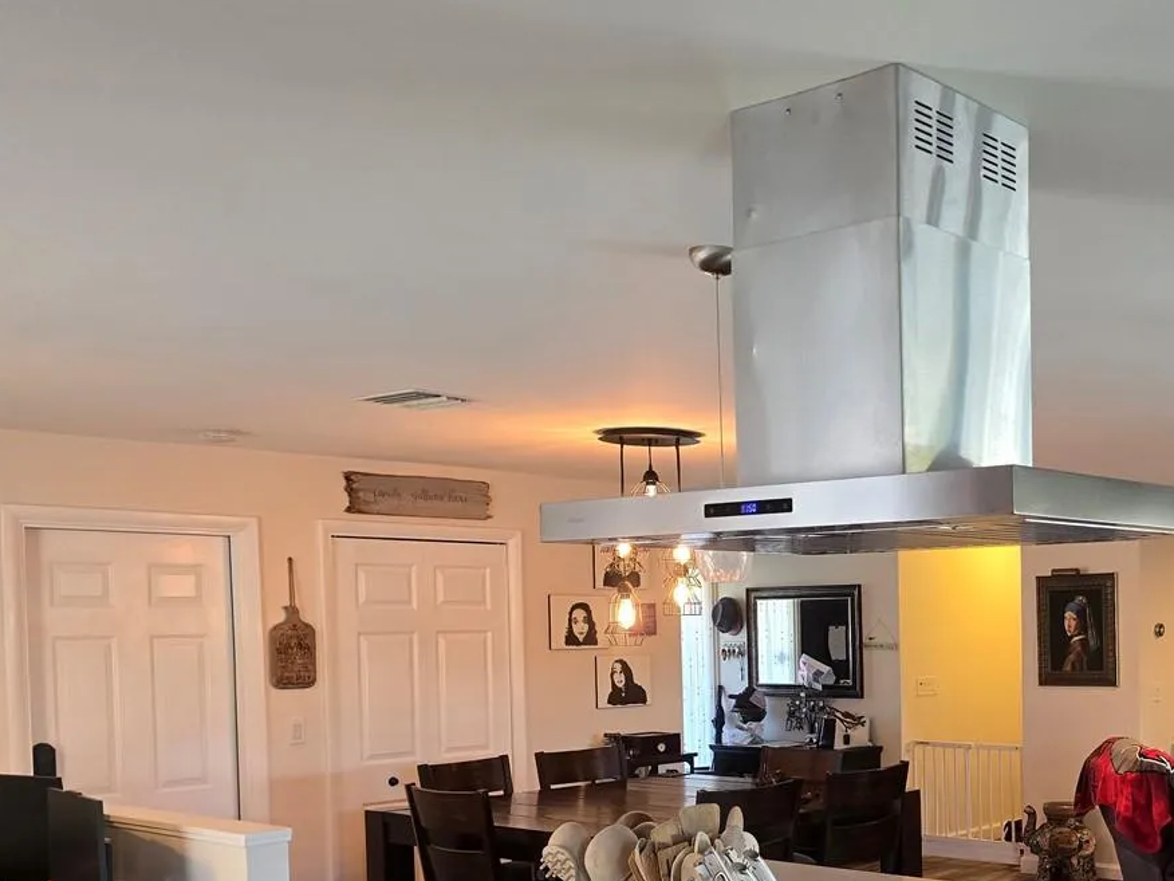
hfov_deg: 41.5
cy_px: 717
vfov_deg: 33.3
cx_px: 1037
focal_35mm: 42
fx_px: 1424
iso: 400
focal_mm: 6.3
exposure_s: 1/120
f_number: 1.7
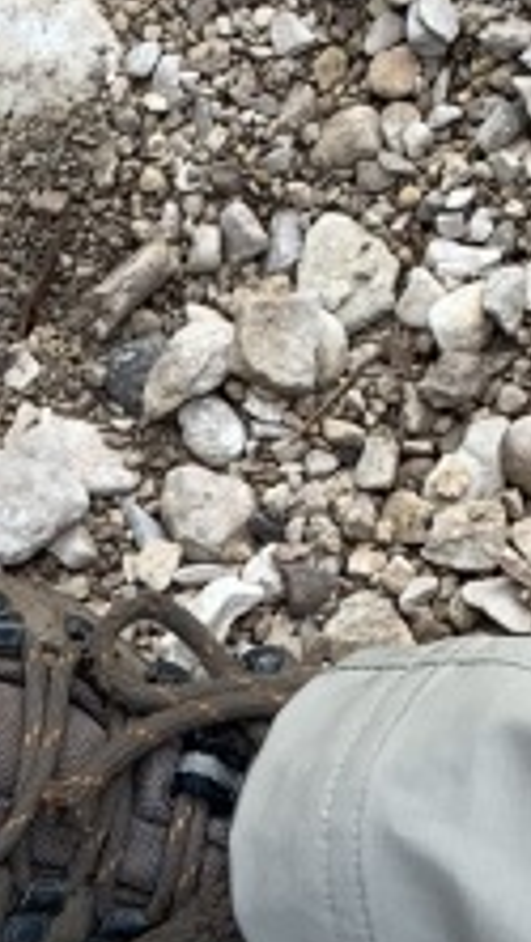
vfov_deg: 18.0
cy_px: 1318
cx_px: -344
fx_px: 2726
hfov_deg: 10.6
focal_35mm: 109
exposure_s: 1/133
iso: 25
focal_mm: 4.25
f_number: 1.8
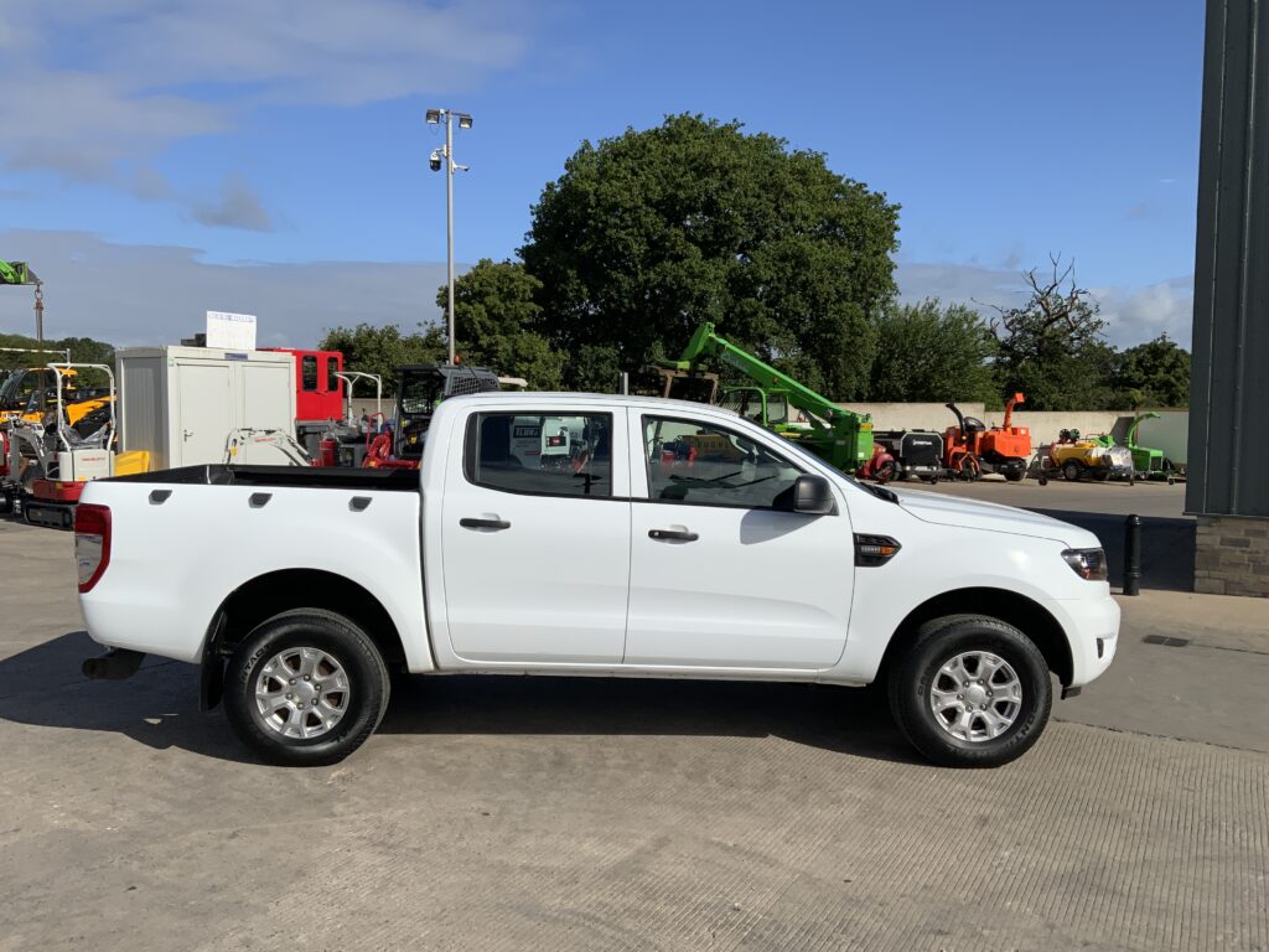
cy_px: 476
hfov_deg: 61.7
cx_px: 634
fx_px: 1063
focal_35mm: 29
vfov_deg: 48.2
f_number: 1.8
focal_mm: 3
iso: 20
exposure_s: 1/4065
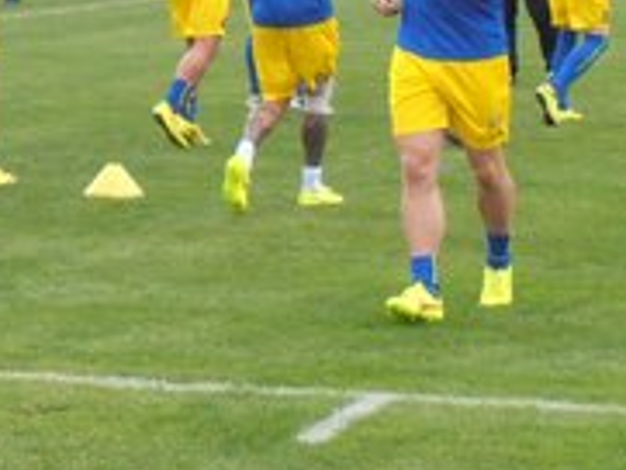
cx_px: 74
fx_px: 3674
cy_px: -10
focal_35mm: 203
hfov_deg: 9.7
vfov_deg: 7.3
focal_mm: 12.29
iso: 200
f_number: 4.8
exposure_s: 1/320
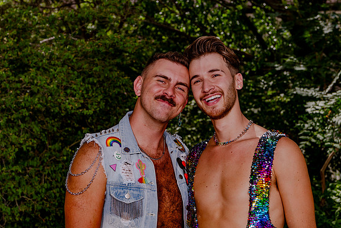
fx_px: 796
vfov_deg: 16.3
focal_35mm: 84
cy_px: 92
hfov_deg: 24.2
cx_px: 170
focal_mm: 70
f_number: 8
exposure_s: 1/400
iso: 200
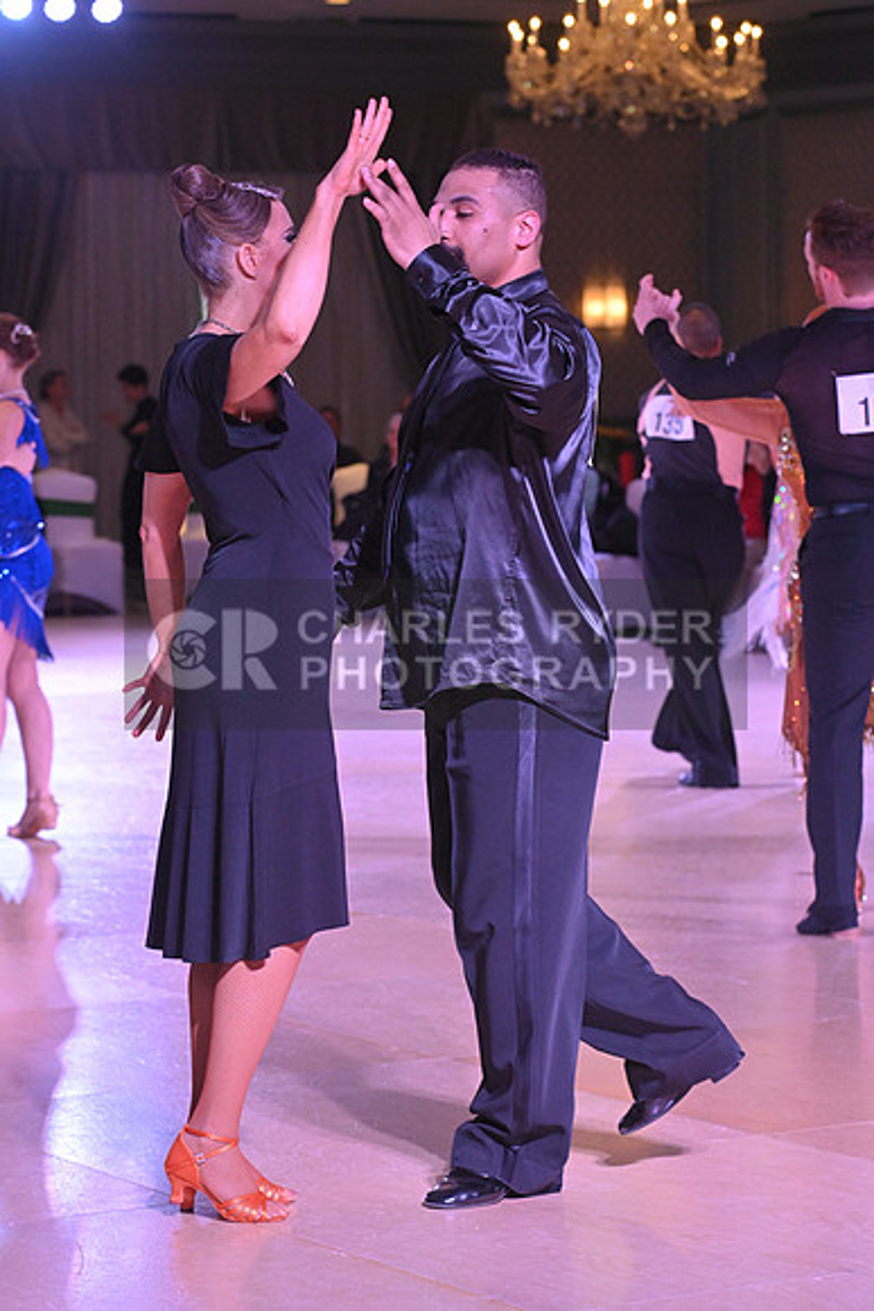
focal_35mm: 120
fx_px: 4367
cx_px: 437
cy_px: 656
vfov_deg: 17.1
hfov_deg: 11.4
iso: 5000
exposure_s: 1/400
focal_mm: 120
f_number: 7.1
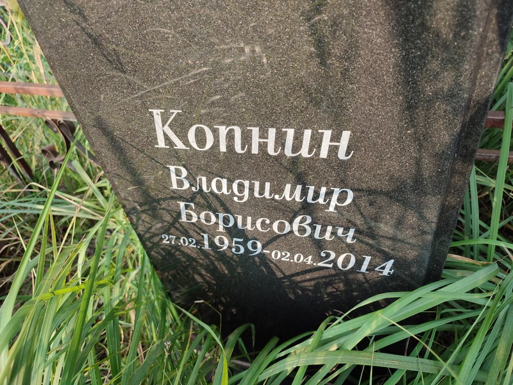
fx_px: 370
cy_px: 192
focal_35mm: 25
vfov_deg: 54.9
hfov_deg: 69.4
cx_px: 256
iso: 83
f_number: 1.9
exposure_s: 1/100
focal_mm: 6.04
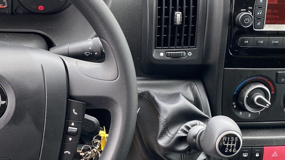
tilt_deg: -46.9
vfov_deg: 18.8
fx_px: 484
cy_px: 83
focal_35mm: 64
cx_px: 84
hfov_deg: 32.4
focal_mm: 4.25
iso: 32
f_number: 1.8
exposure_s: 1/122
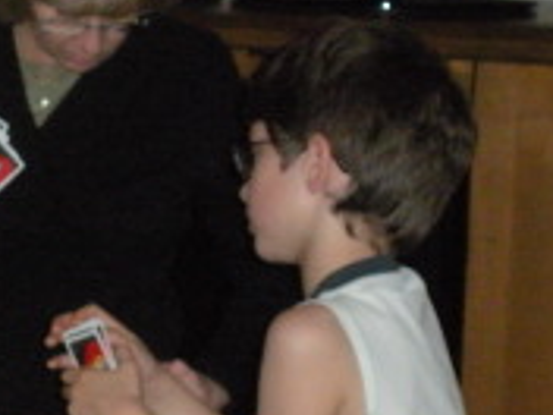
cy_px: 113
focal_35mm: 210
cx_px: -129
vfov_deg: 7.1
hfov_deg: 9.3
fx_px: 3355
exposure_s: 1/125
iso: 800
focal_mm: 14.2
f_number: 4.8
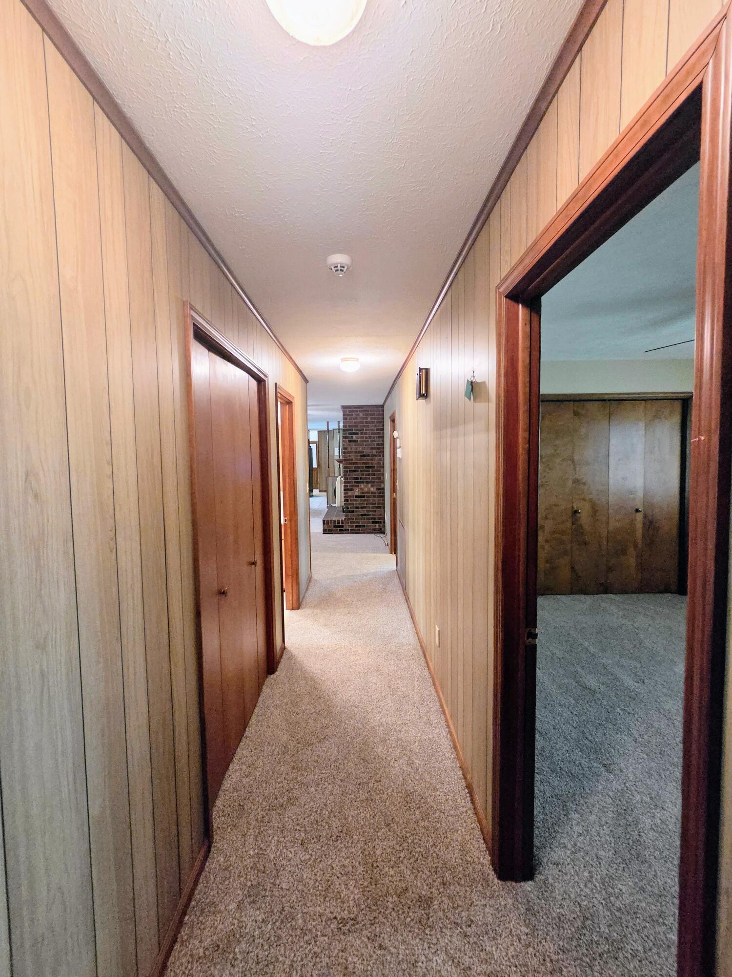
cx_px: 366
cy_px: 488
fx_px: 367
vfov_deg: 106.2
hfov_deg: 89.9
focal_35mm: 13
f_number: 2.2
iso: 1250
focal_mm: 2.2
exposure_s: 1/60
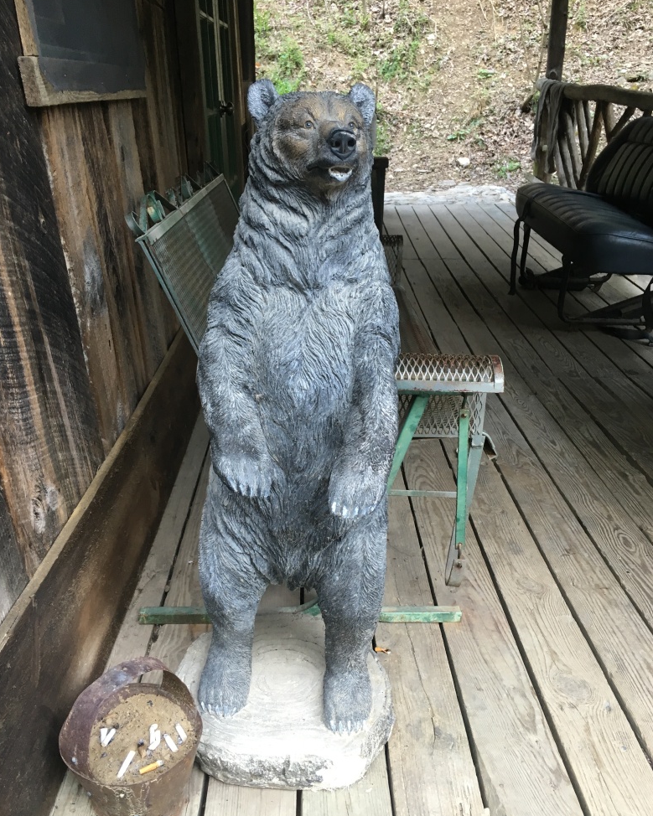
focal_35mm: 31
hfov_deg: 47.1
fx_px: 749
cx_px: 331
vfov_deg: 57.1
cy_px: 444
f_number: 2.2
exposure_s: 1/30
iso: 64
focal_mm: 4.15
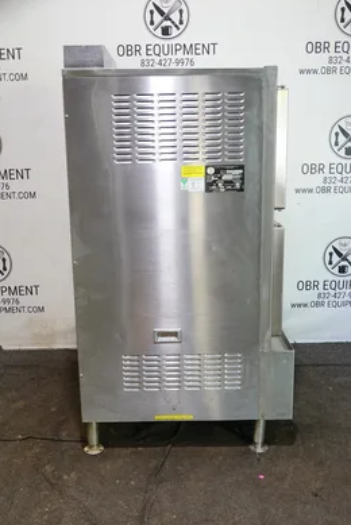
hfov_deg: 35.1
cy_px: 258
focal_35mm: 38
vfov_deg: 50.7
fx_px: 555
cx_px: 172
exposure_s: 1/6
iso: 100
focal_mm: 13.84
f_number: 3.5
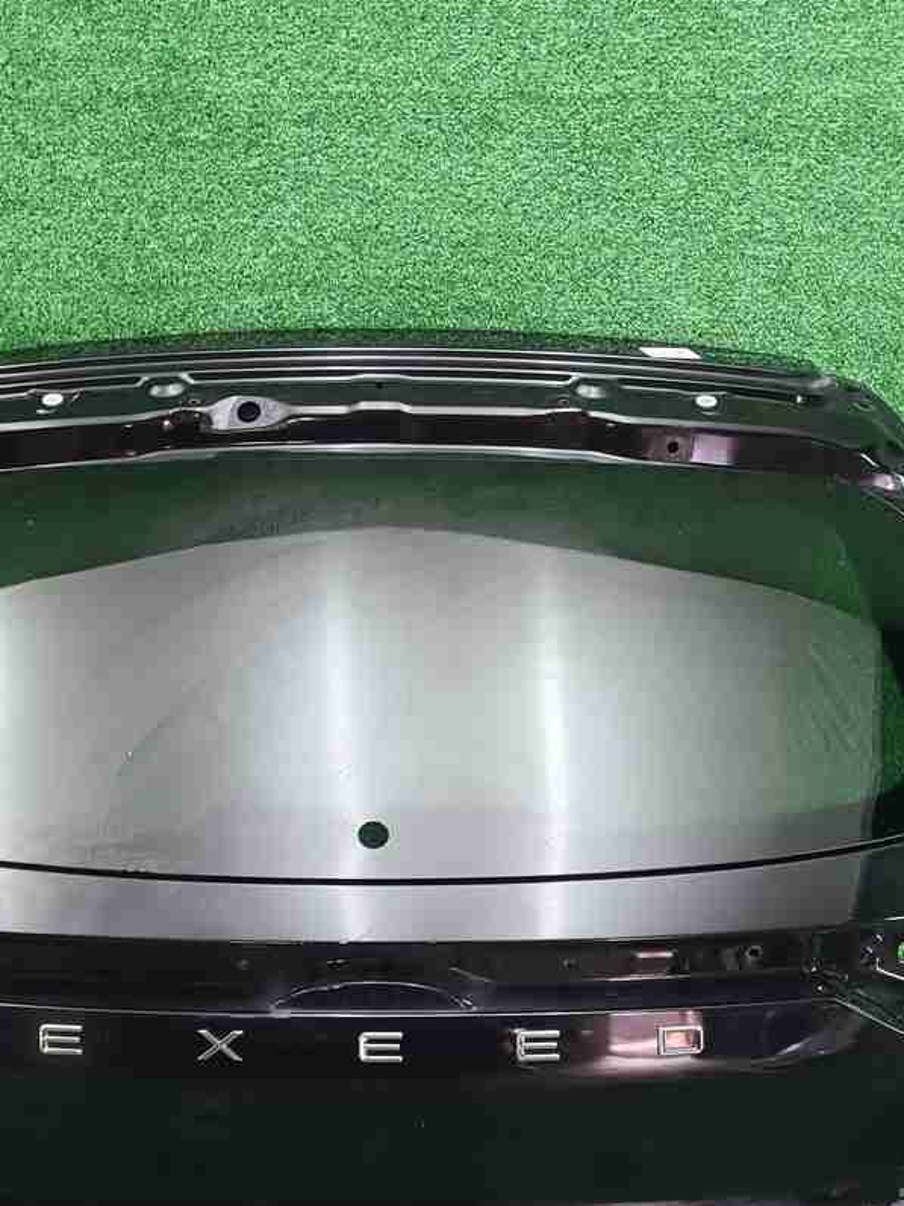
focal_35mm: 47
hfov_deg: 30.8
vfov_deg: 39.9
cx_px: 424
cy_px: 807
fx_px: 1638
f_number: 1.8
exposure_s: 1/50
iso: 218
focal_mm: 5.4
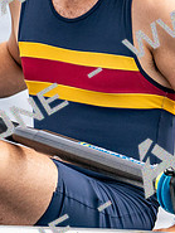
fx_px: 12146
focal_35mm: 1804
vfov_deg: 1.1
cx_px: 30
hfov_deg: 0.8
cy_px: 79
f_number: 4.5
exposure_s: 1/2500
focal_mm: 400
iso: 400
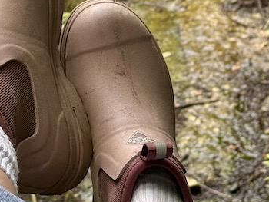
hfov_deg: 14.4
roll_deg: +1.9
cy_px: 93
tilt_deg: -30.5
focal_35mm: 137
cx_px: 105
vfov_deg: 10.8
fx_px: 1065
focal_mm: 6.76
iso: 80
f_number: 1.78
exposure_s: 1/342
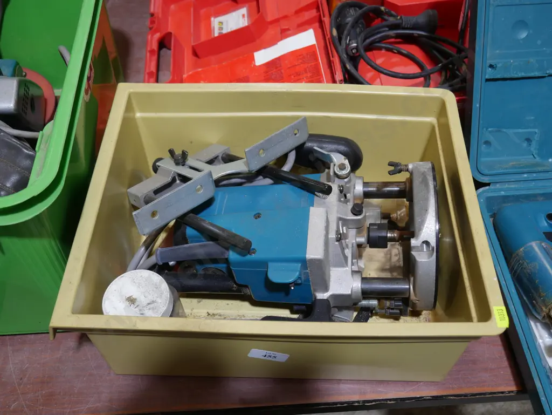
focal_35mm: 36
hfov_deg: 51.3
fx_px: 574
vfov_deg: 39.7
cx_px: 276
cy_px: 208
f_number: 4
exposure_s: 1/60
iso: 250
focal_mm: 18
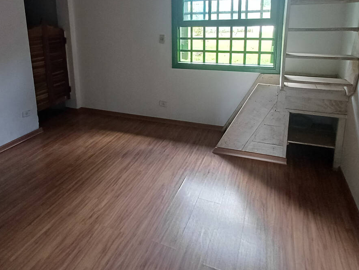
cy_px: 71
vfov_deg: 51.1
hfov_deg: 66.8
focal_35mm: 26
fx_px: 270
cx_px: 150
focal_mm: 1.64
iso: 160
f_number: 2.2
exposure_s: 1/40
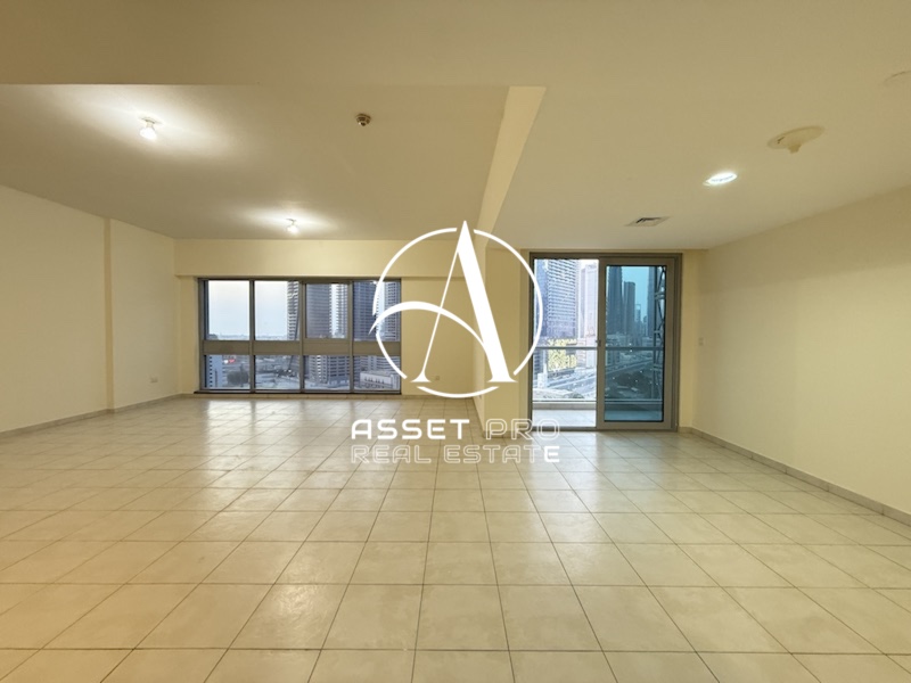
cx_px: 456
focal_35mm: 14
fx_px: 368
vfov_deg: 85.7
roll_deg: -0.4
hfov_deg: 102.1
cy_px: 342
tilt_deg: -1.7
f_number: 2.2
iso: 320
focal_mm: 2.22
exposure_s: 1/50
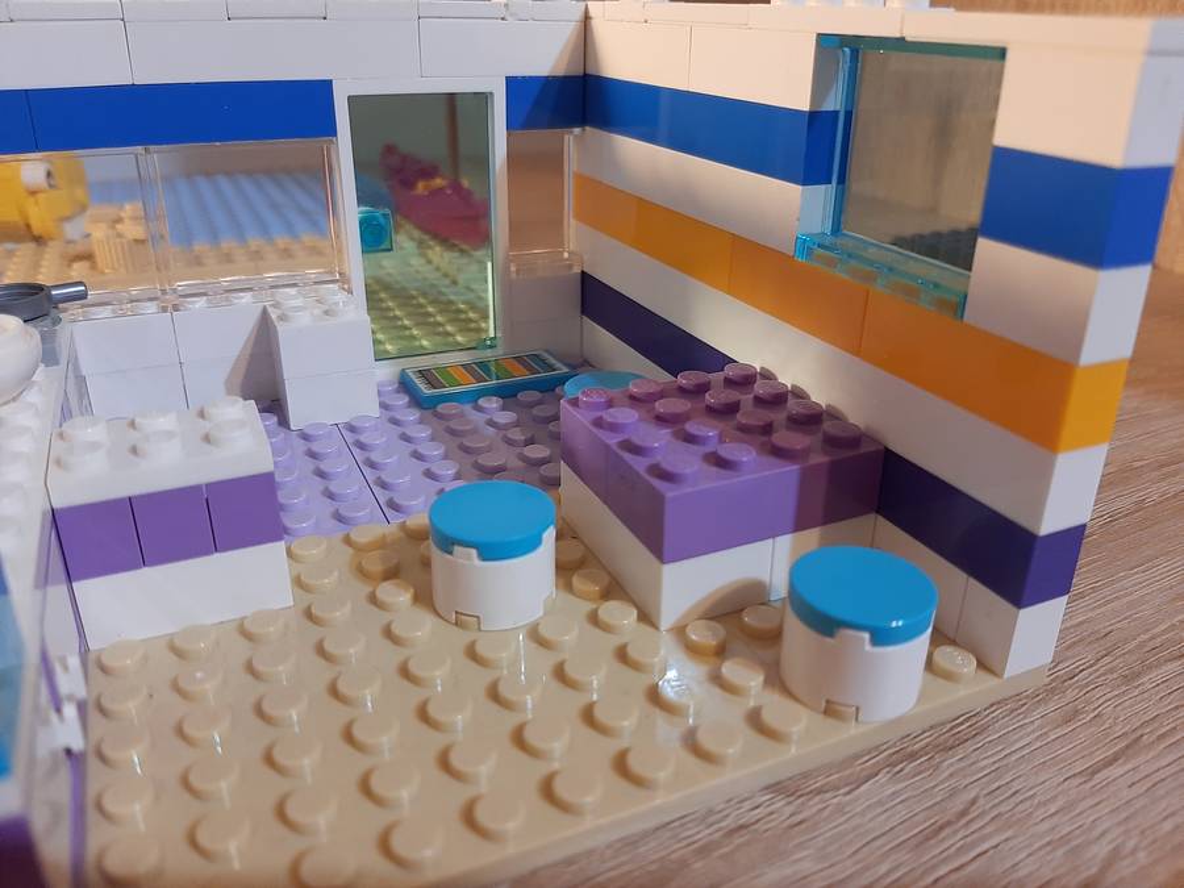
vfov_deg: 51.4
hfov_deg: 65.3
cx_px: 592
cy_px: 444
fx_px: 924
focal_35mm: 27
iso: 200
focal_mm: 3.93
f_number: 1.7
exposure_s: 1/33
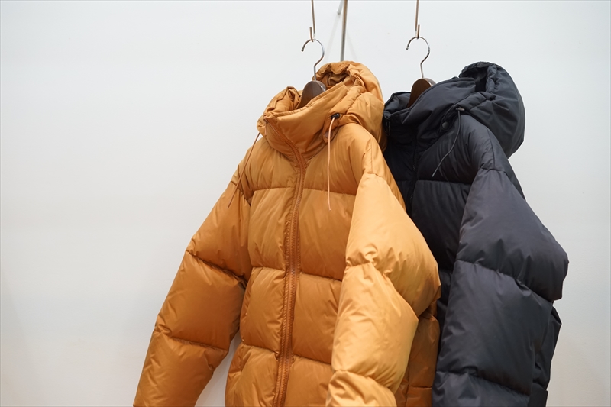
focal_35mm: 55
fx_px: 933
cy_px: 204
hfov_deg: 36.3
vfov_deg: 24.6
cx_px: 306
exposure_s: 1/60
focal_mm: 55
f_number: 4
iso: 1250
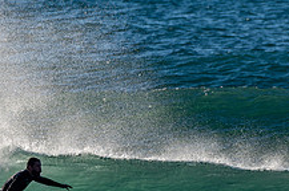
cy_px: 245
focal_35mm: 1638
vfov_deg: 0.8
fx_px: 13130
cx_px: 33
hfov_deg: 1.3
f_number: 10
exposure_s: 1/320
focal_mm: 500
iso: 64
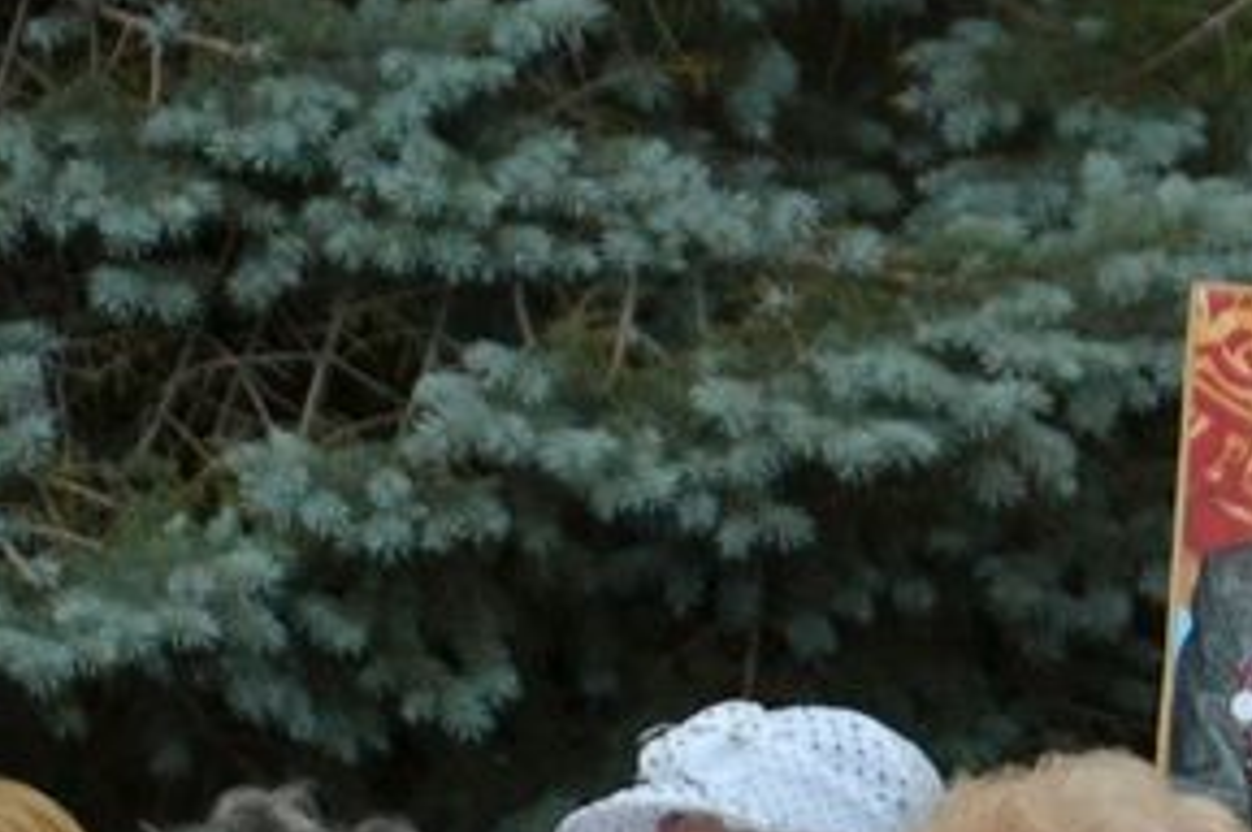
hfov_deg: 4.0
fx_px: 17647
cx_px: 1884
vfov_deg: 2.7
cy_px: 1476
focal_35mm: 508
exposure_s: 1/800
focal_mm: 70
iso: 640
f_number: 7.1
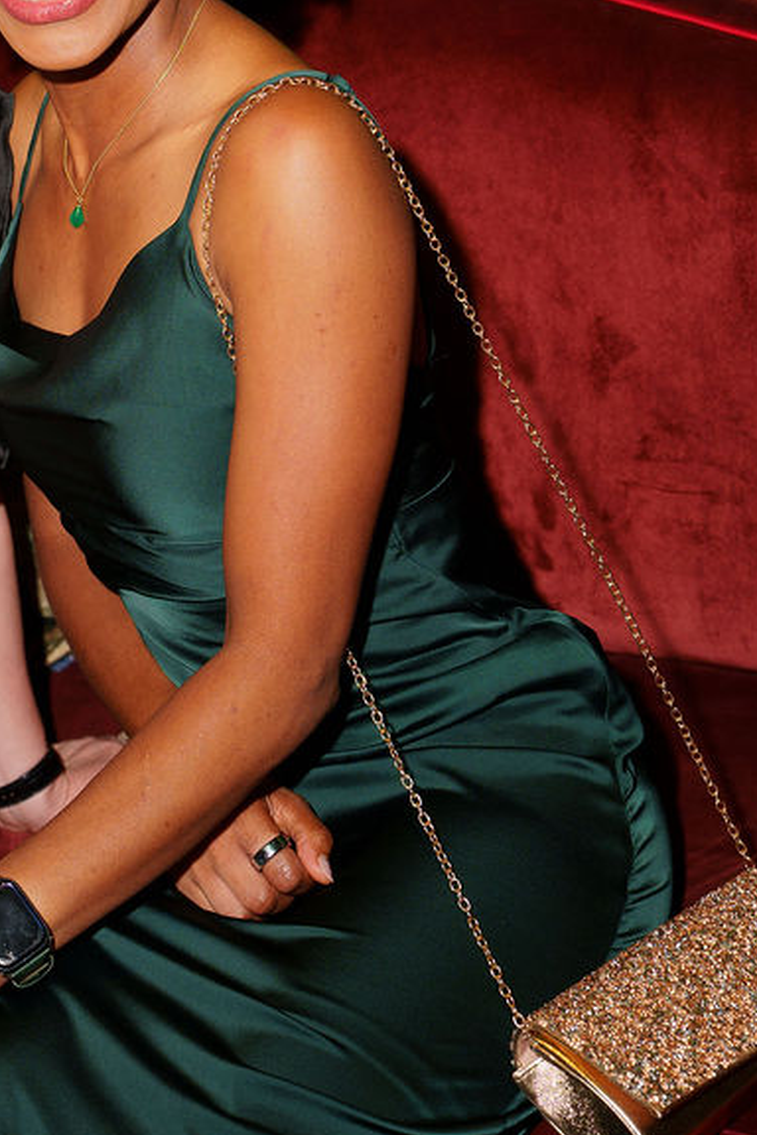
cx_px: -148
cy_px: 14
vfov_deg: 20.6
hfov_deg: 13.8
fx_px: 3028
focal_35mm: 96
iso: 160
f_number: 3.2
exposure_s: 1/250
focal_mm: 36
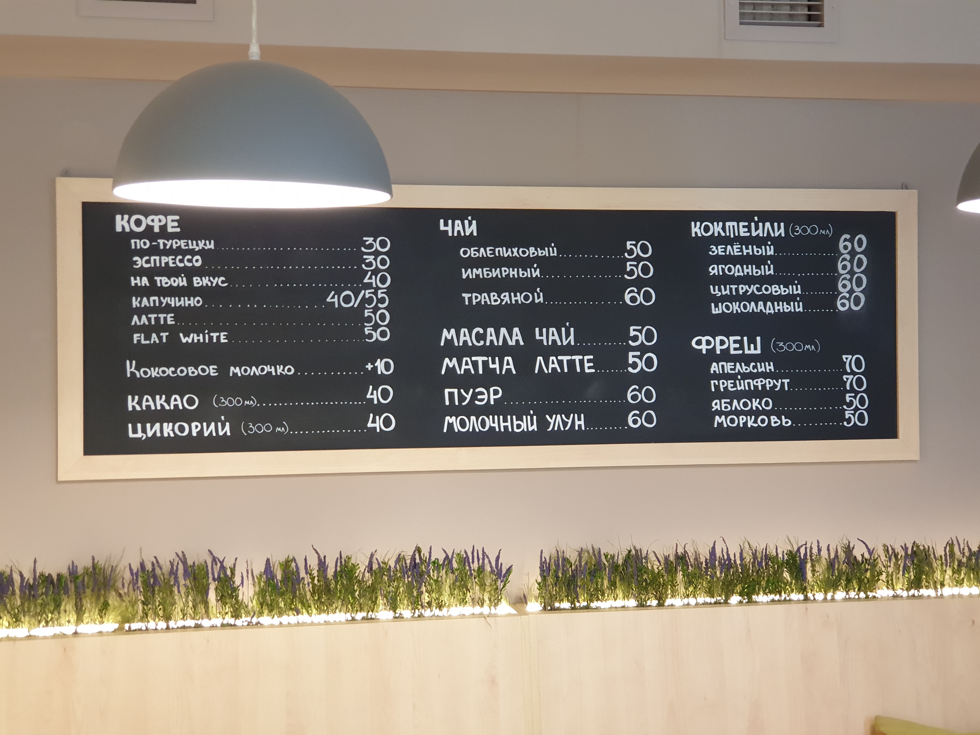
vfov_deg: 28.0
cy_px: 368
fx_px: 1472
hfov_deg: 36.8
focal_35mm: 52
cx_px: 490
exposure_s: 1/17
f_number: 2.4
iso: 200
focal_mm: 6
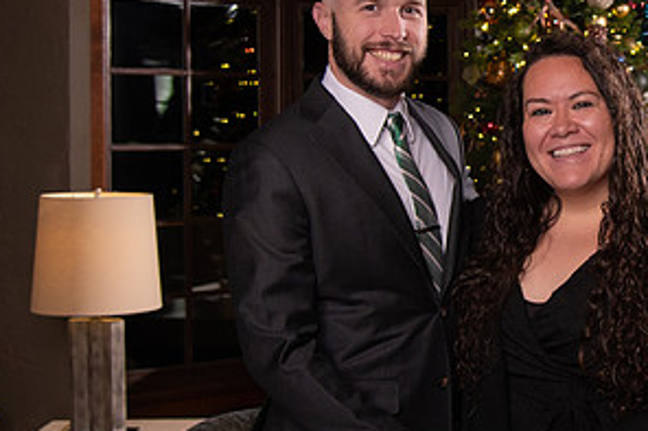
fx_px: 1349
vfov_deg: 18.1
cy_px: 142
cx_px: 585
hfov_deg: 26.1
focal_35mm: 75
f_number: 4
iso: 1600
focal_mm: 31
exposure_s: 1/250
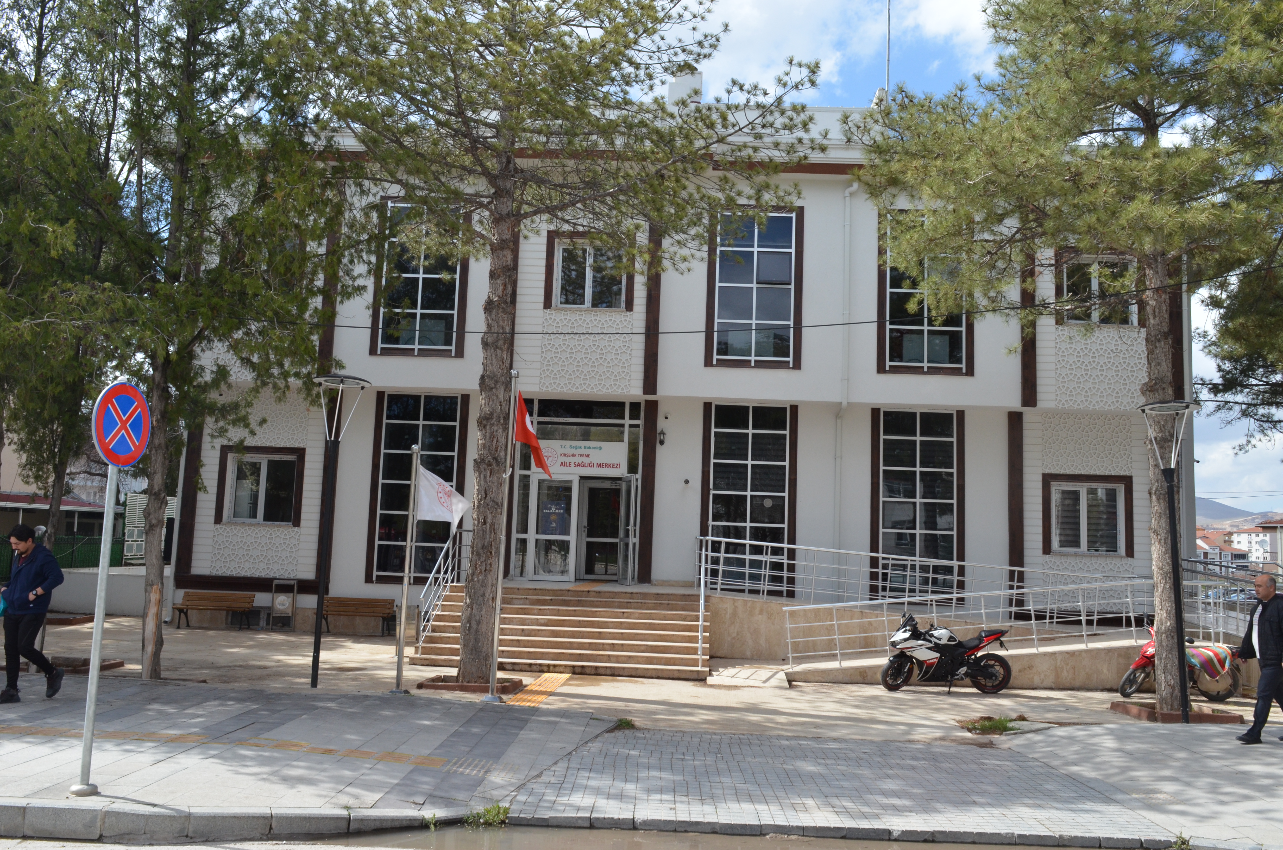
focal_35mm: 30
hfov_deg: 62.0
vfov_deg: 43.4
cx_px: 642
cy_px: 425
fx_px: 1067
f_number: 11
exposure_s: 1/500
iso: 500
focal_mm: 20
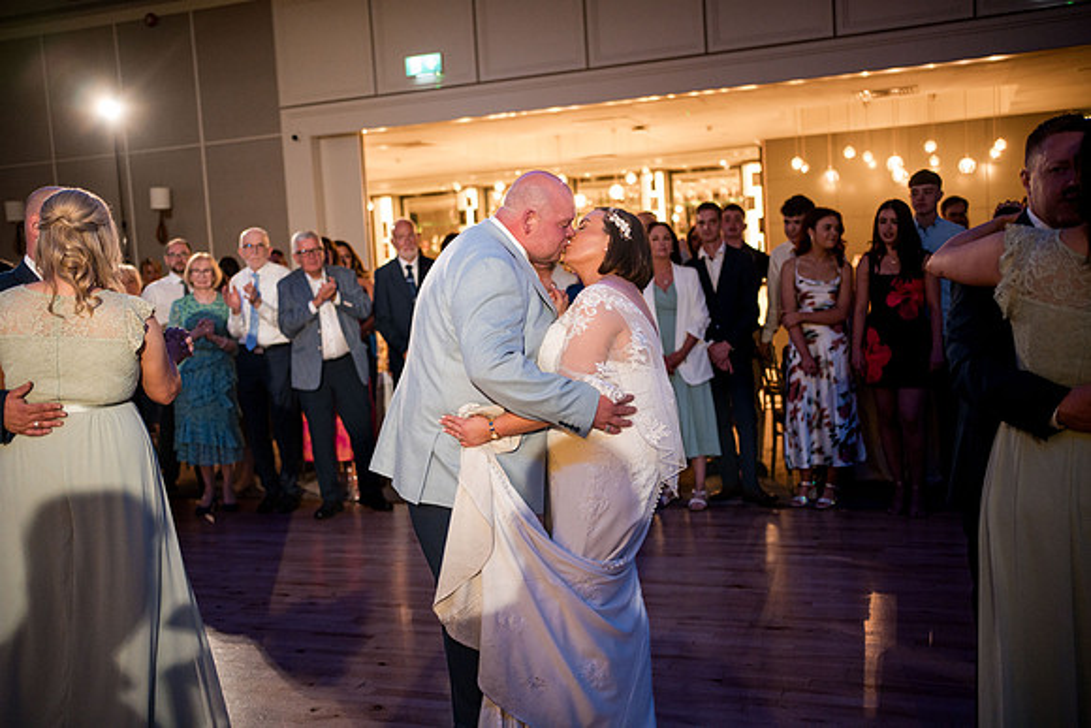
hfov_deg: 54.4
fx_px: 1061
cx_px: 546
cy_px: 364
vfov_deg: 37.9
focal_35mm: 35
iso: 1600
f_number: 1.8
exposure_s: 1/250
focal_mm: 35
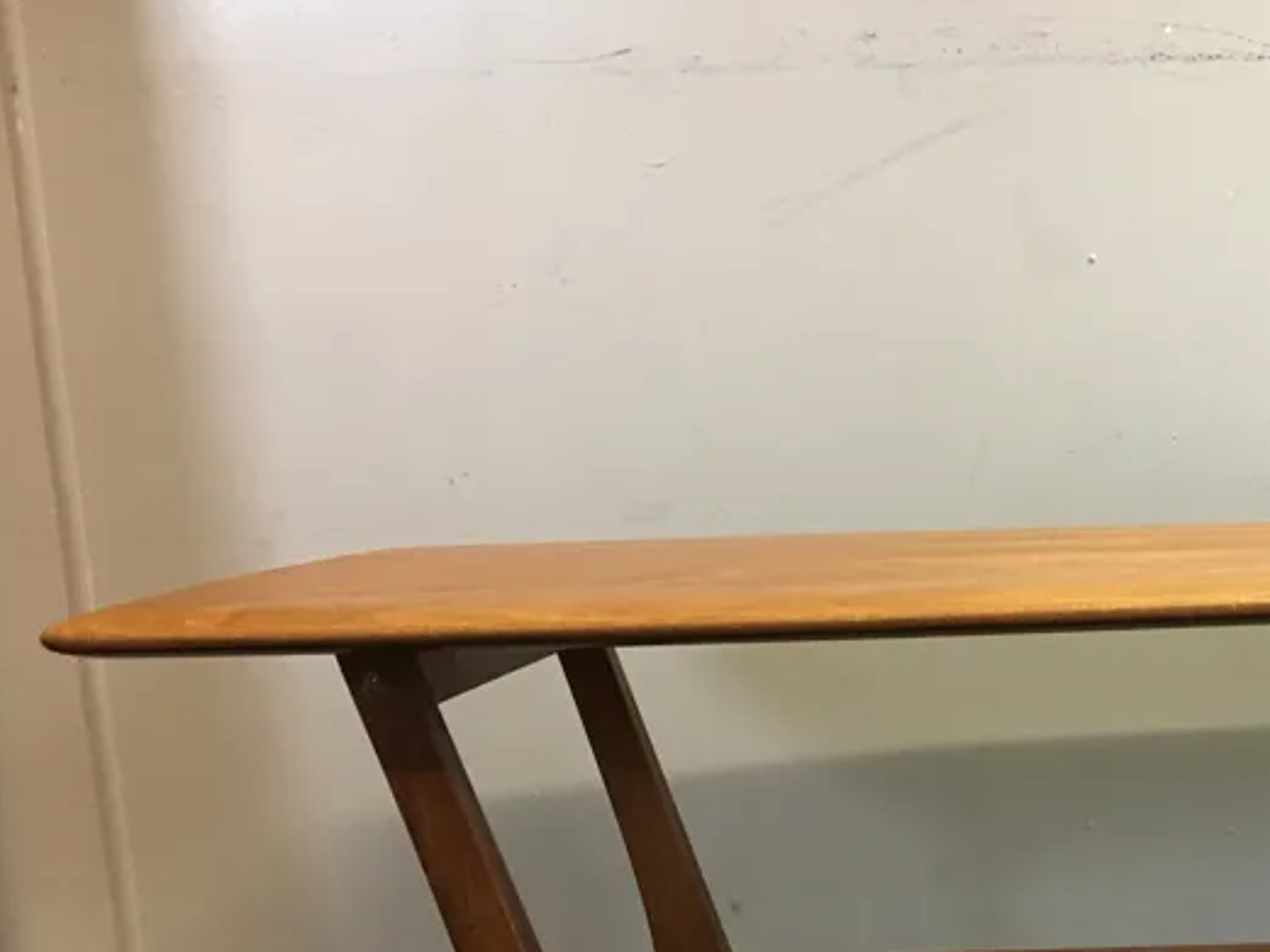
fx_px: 2092
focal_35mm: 57
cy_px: 896
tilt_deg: -10.4
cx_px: 1229
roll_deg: +0.6
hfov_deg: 31.6
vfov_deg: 24.7
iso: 80
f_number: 2.2
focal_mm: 4.15
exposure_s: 1/17
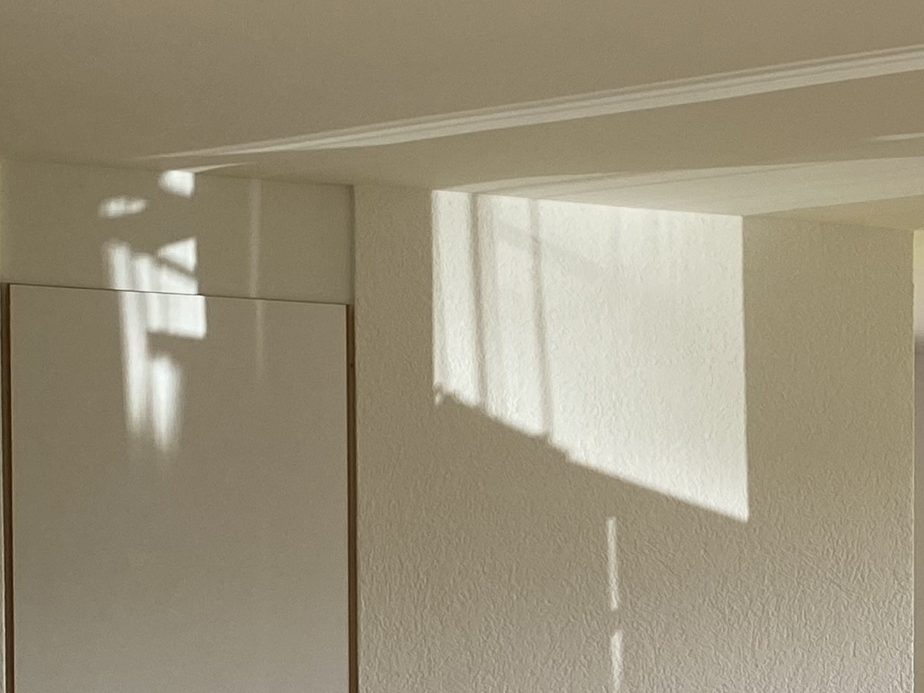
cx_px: 1194
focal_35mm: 100
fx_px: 2669
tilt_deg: -2.0
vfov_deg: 14.4
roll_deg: -1.0
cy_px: 813
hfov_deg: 18.3
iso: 80
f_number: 1.8
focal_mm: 4.25
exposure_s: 1/122
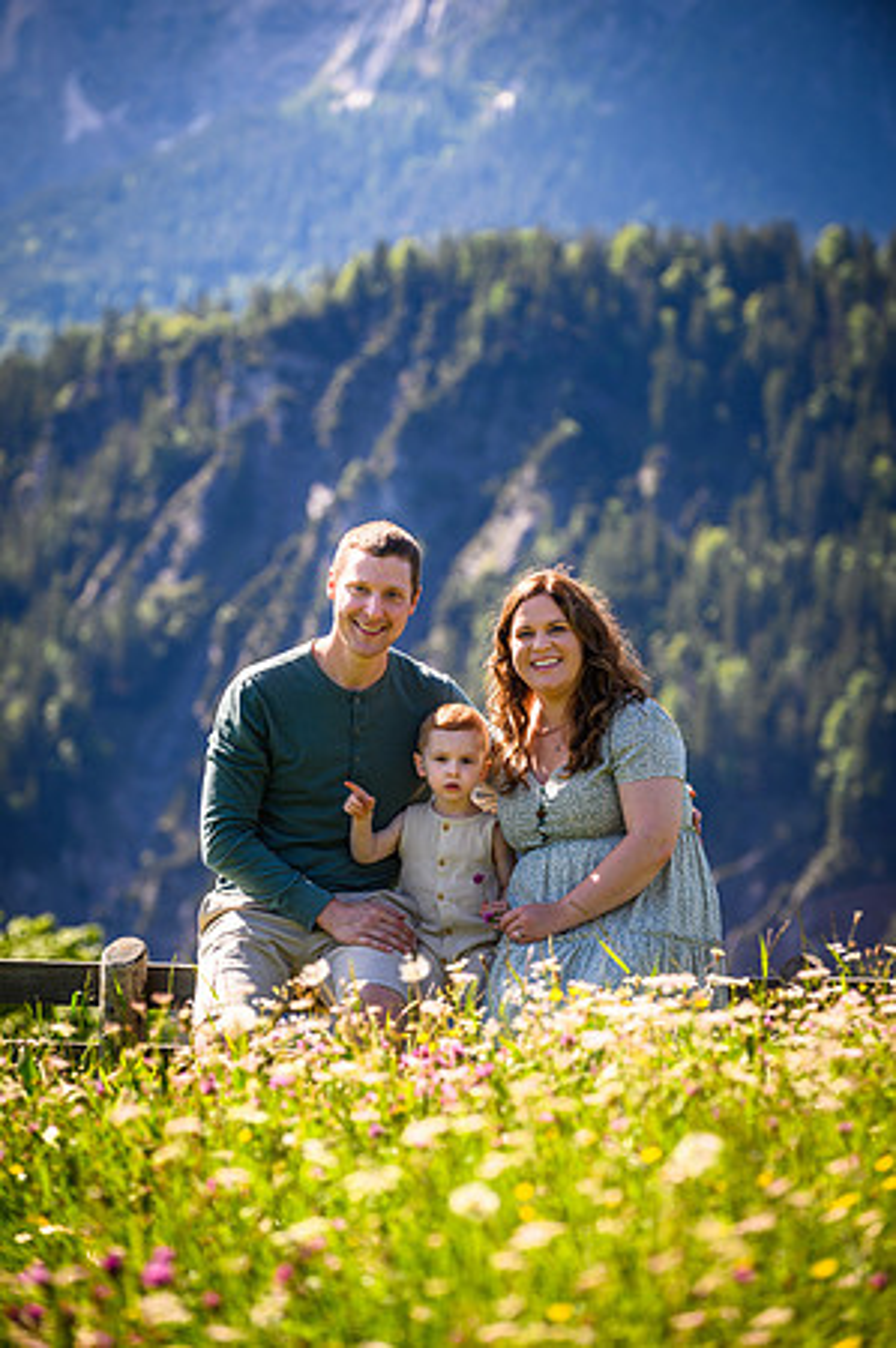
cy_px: 674
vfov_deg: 13.7
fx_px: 5613
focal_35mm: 150
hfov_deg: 9.1
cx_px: 448
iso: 100
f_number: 5
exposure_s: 1/400
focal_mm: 150
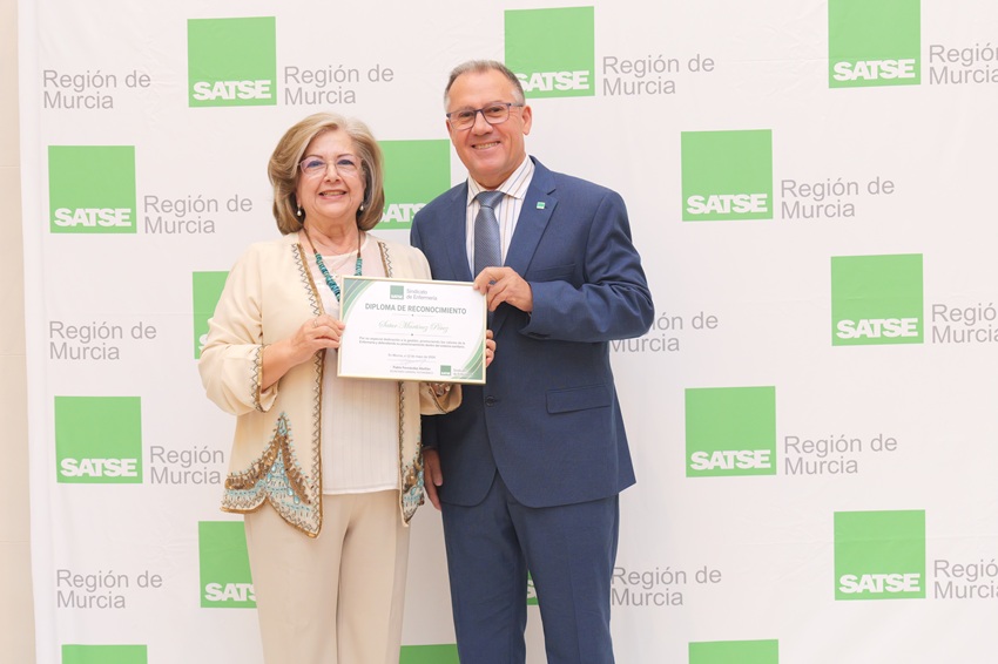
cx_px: 499
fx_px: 1663
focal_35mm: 60
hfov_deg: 33.4
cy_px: 332
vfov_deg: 22.6
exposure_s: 1/50
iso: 6400
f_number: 5.6
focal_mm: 60
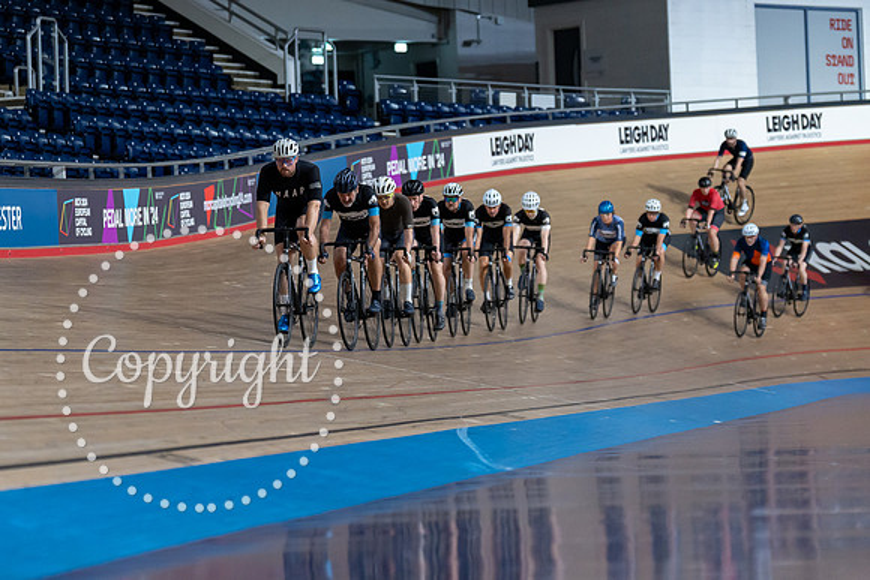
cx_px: 274
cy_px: 253
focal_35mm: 155
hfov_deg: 13.2
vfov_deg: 8.9
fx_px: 3741
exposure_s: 1/800
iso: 3200
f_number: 2.8
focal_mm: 113
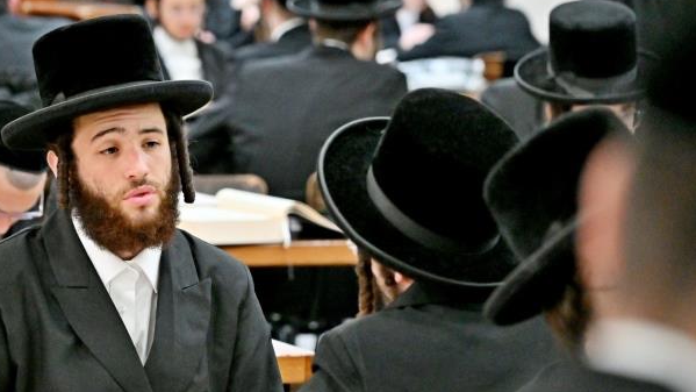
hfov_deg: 10.0
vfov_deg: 5.6
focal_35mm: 215
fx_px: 3968
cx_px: 199
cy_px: 179
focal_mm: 120
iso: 2000
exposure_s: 1/250
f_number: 4
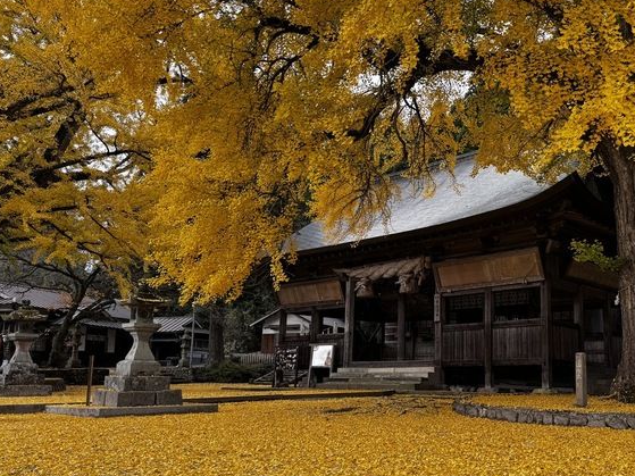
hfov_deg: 51.2
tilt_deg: +8.9
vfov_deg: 40.6
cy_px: 277
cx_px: 445
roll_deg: -0.4
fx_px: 642
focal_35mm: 35
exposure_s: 1/678
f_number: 1.78
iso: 80
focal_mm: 6.76
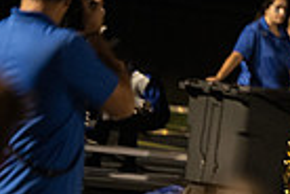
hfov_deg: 2.6
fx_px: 6251
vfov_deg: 1.8
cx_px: 593
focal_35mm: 776
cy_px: 130
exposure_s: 1/400
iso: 3200
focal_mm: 185
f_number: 2.8
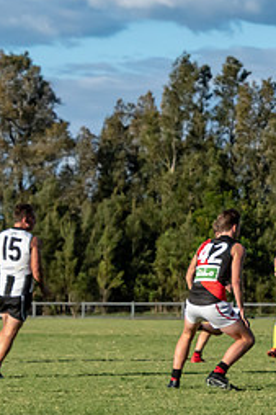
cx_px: 427
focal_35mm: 255
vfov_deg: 8.1
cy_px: 213
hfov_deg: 5.3
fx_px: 2936
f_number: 6.3
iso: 800
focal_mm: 70
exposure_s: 1/8000
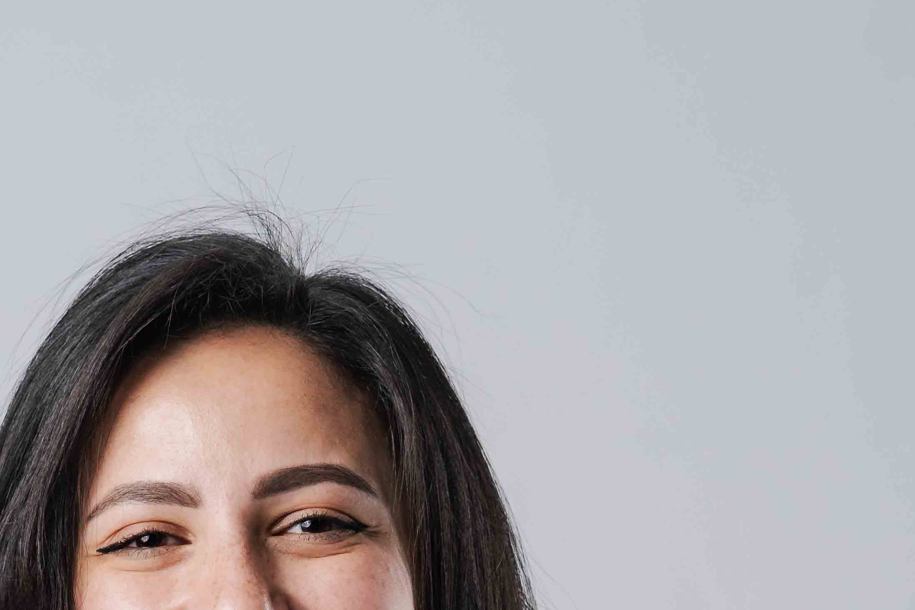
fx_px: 6887
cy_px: 1115
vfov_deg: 5.0
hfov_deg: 7.6
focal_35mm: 271
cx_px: 180
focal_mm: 85
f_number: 6.3
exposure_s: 1/250
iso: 1000
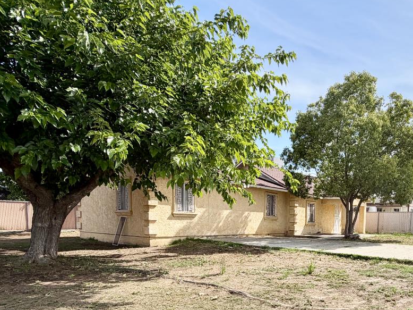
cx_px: 302
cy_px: 250
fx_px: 322
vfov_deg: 48.3
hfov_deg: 62.2
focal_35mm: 27
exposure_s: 1/779
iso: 25
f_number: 2.2
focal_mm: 2.22
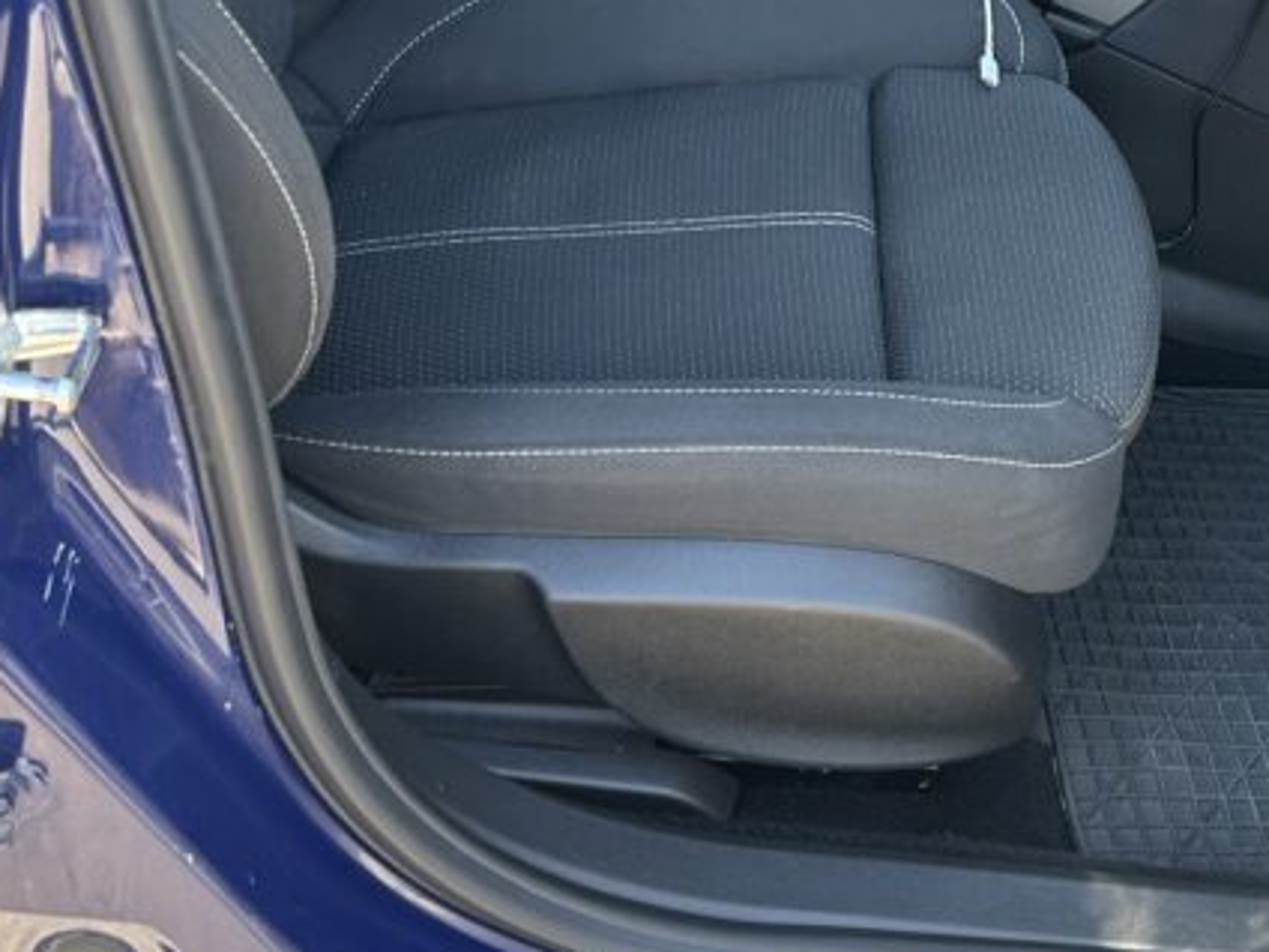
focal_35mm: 49
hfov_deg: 36.3
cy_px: 362
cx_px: 1158
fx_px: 1796
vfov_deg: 29.6
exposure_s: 1/171
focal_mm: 5.7
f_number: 1.5
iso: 50
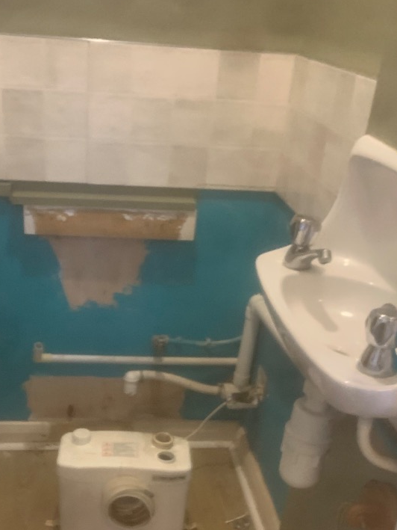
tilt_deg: -30.6
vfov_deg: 41.5
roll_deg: -1.3
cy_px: 406
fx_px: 673
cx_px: 134
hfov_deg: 32.6
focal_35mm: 44
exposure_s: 1/25
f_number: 1.8
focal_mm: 4.25
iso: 400
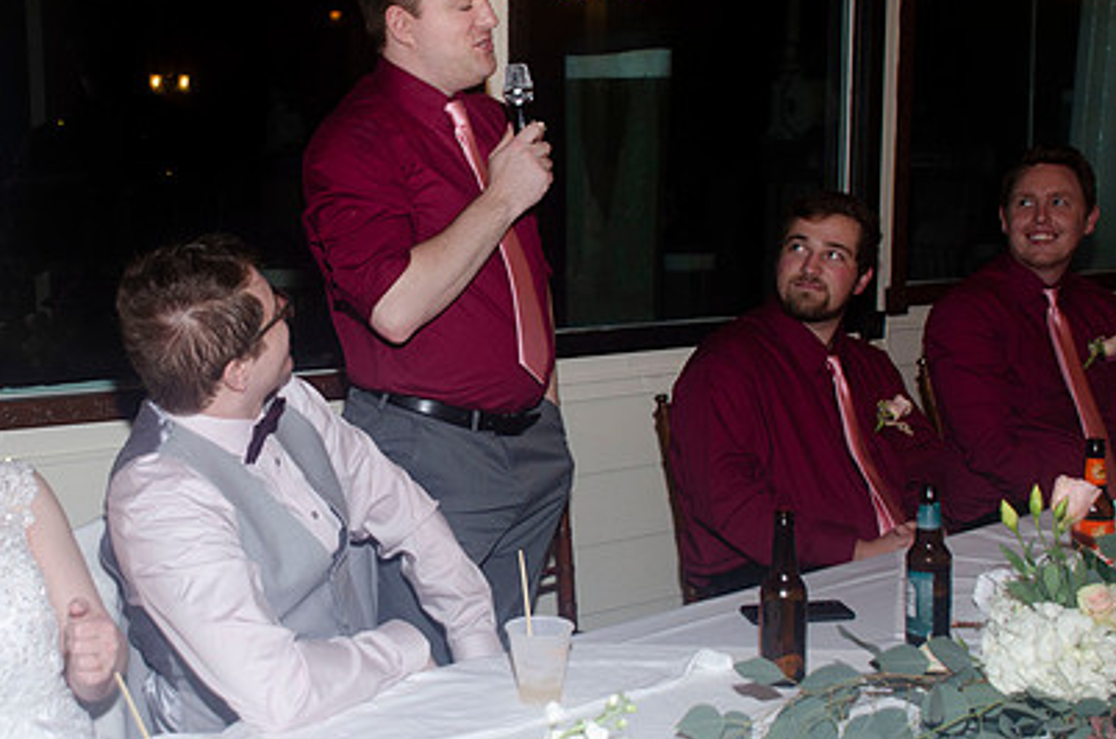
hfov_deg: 37.9
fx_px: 1608
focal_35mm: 52
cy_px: 317
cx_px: 383
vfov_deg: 25.8
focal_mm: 24
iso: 400
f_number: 3.8
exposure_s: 1/60
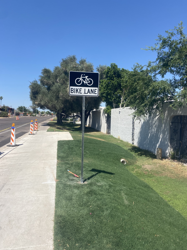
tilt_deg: -1.1
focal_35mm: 26
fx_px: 187
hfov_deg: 53.1
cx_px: 94
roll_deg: -0.6
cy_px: 125
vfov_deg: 67.3
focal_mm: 4.25
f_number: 1.8
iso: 32
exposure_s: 1/3300
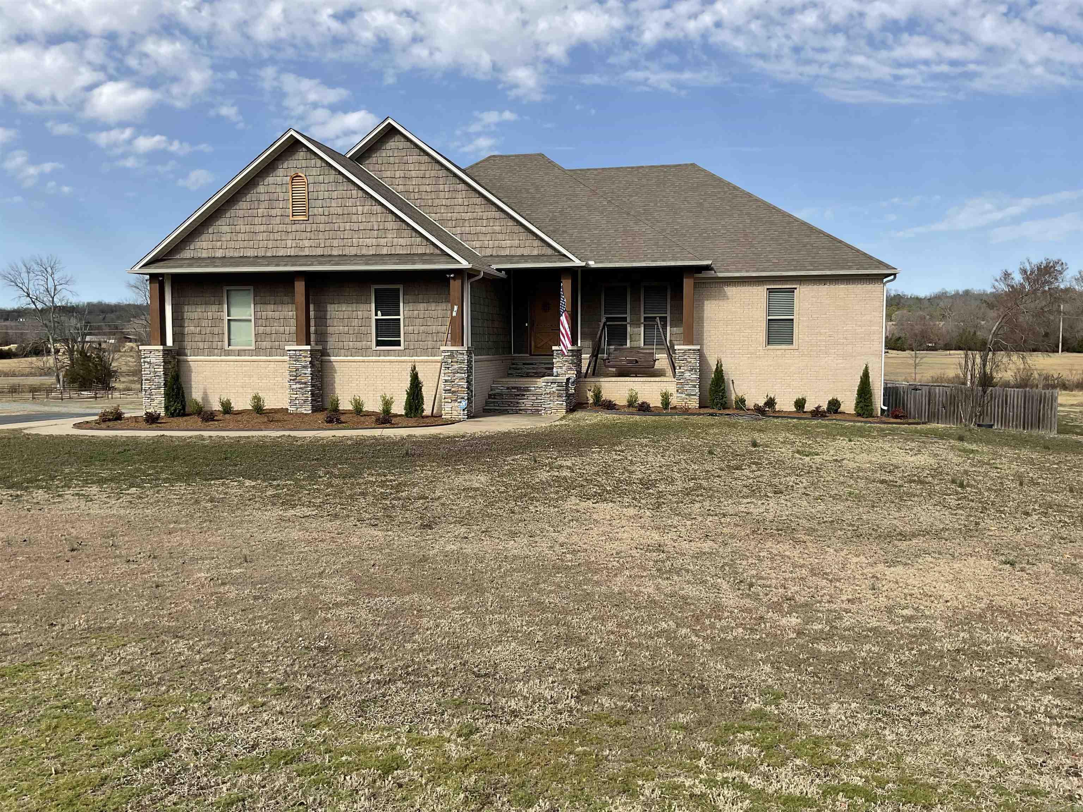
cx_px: 542
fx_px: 907
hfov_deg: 61.7
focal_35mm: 29
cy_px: 406
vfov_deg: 48.2
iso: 16
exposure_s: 1/1786
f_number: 1.8
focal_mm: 3
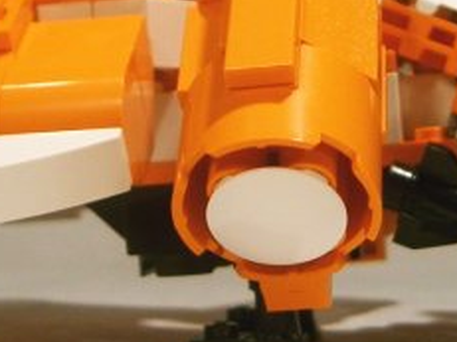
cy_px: 130
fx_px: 1570
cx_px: 289
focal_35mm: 119
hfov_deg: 16.5
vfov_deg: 12.4
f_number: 2.8
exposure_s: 1/250
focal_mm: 8
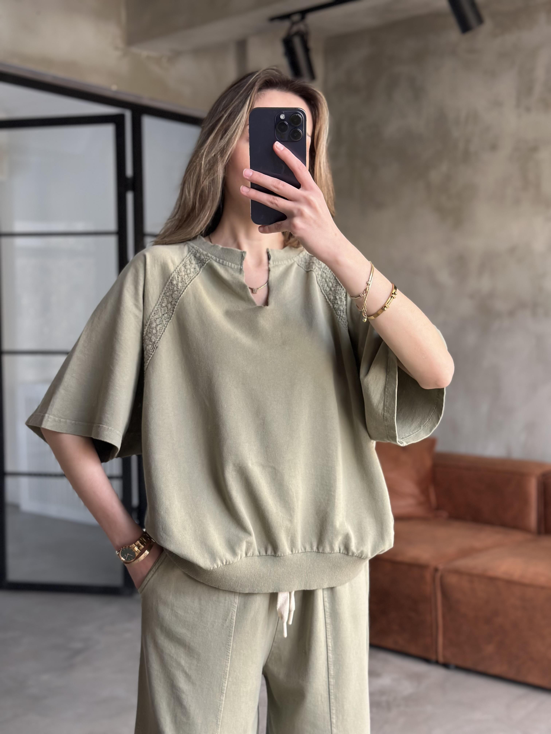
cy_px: 367
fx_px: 1019
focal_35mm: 48
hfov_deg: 30.3
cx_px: 276
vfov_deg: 39.7
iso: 160
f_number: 1.78
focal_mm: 6.86
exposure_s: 1/60
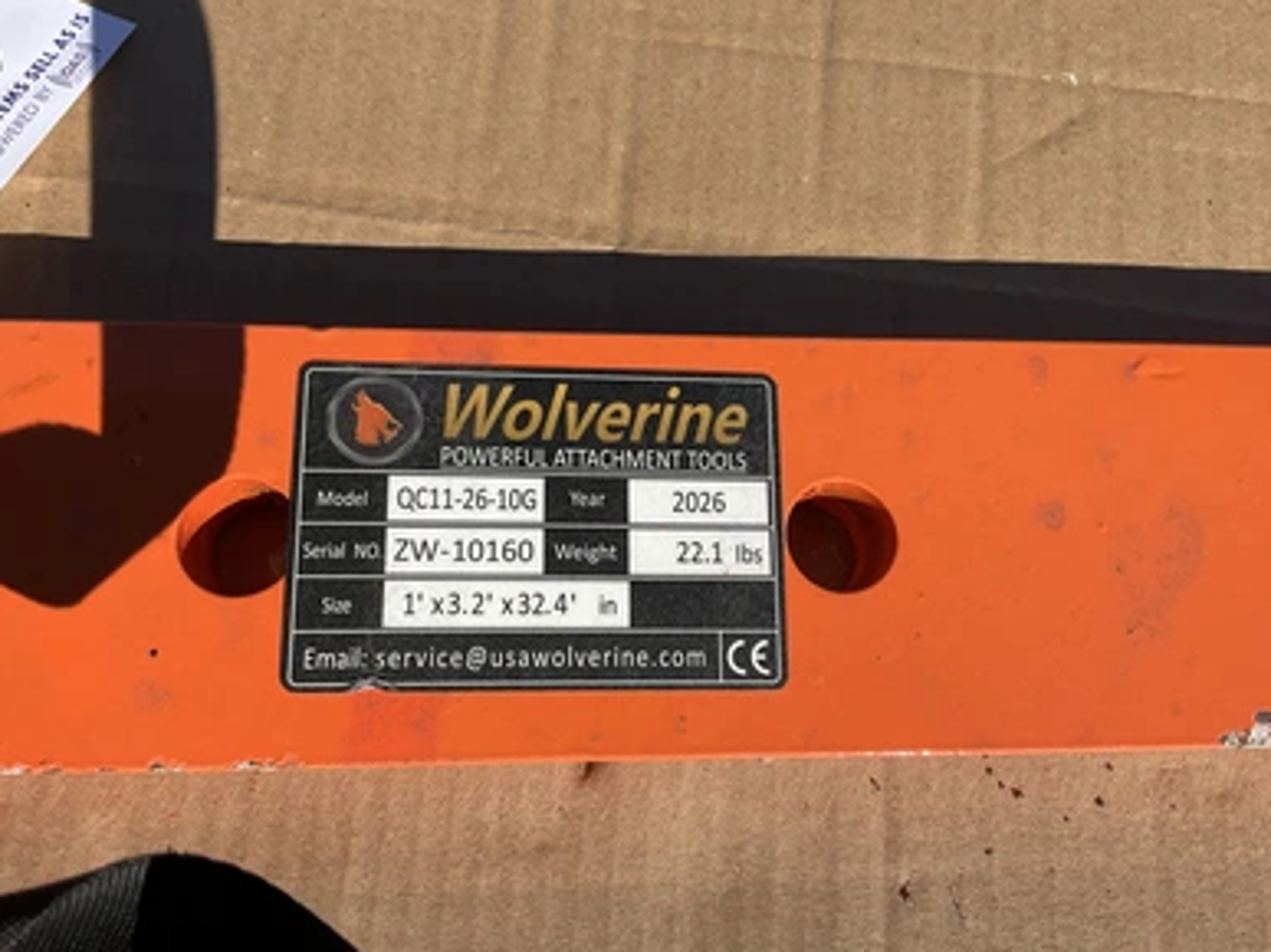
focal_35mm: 30
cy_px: 473
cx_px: 621
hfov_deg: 60.0
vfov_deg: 46.8
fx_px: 1101
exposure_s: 1/2320
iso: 25
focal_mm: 3
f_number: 1.8
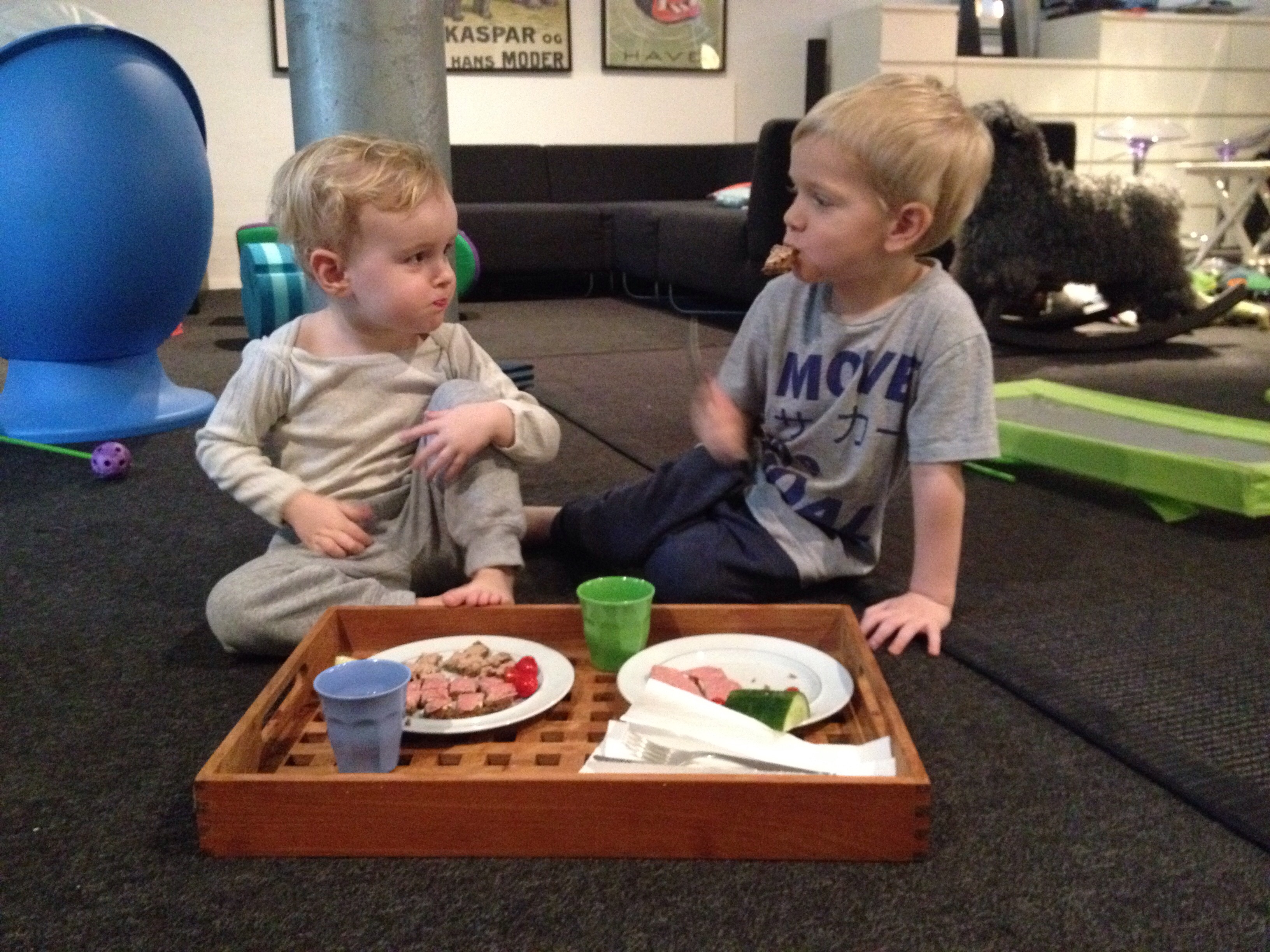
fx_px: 1284
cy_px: 476
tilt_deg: -16.3
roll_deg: +0.0
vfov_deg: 40.7
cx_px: 635
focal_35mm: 35
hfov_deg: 52.6
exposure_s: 1/15
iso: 800
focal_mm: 4.28
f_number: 2.4
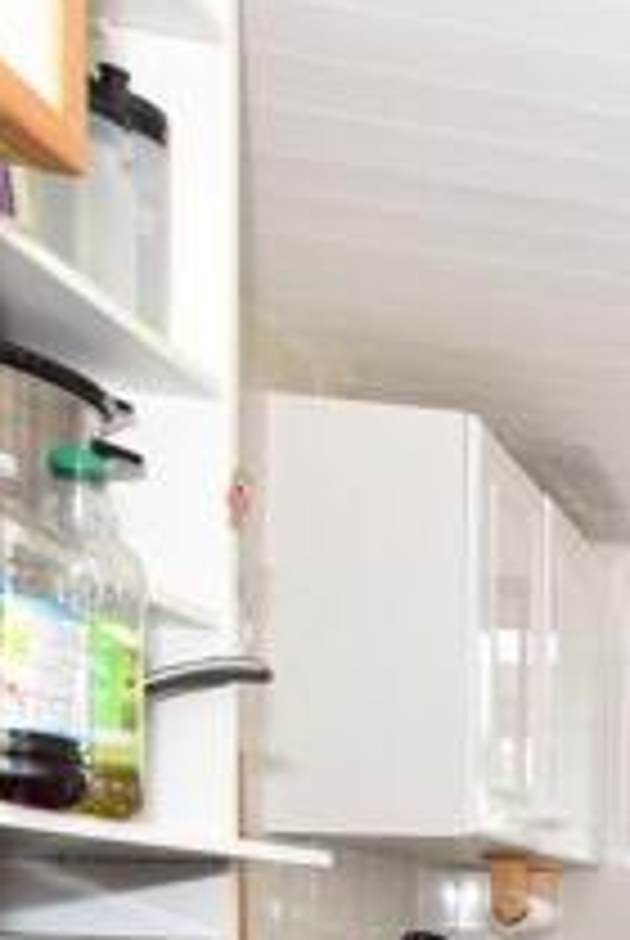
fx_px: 1230
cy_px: 965
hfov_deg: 16.8
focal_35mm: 47
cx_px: 1390
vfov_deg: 37.0
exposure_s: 1/60
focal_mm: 10
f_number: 8
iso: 400
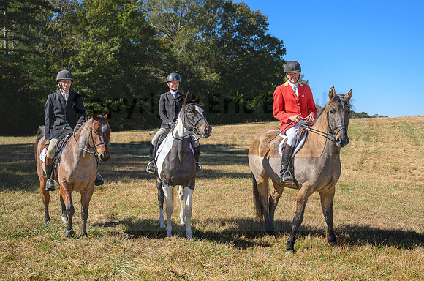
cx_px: 235
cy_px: 157
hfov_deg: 38.0
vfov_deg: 25.7
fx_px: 614
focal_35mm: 52
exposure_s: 1/500
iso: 64
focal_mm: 47
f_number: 4
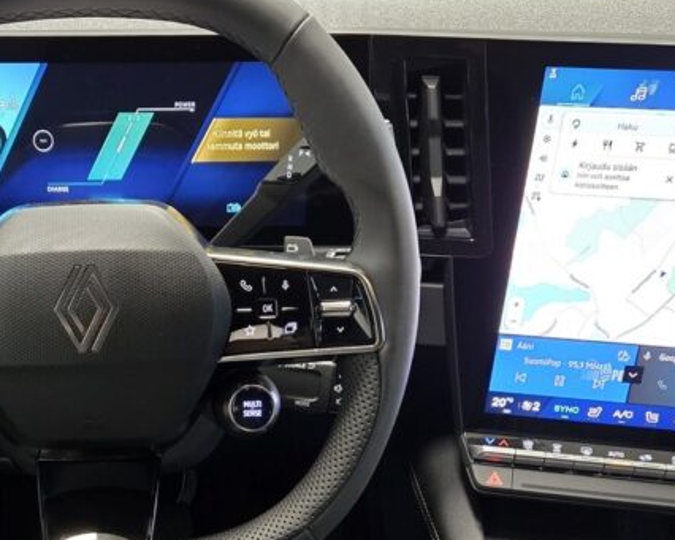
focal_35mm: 54
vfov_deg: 26.9
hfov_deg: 34.0
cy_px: 513
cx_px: 162
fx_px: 1079
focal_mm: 5.4
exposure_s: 1/30
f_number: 1.8
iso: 640
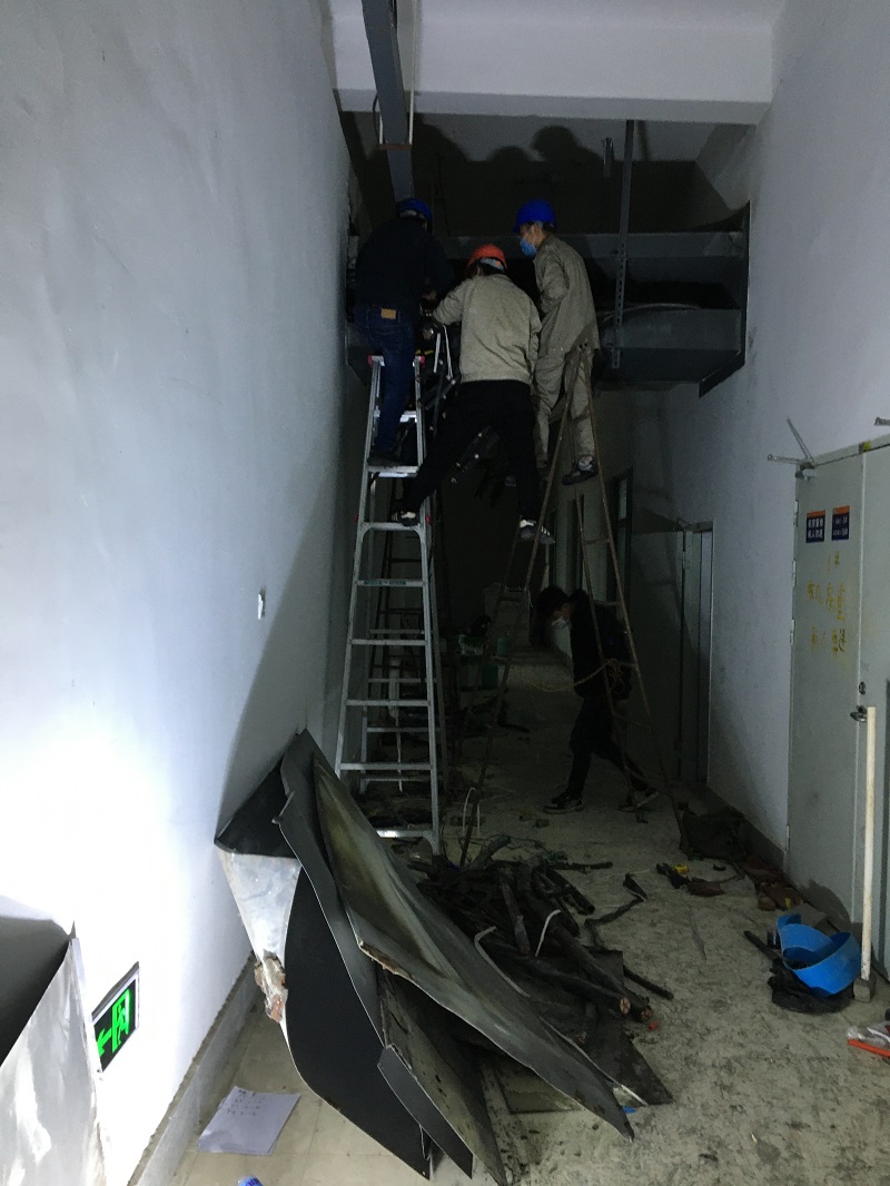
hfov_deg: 48.2
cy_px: 593
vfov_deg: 61.6
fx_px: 994
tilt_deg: -3.2
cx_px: 445
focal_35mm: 29
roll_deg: +0.2
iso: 125
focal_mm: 4.15
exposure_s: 1/33
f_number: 2.2
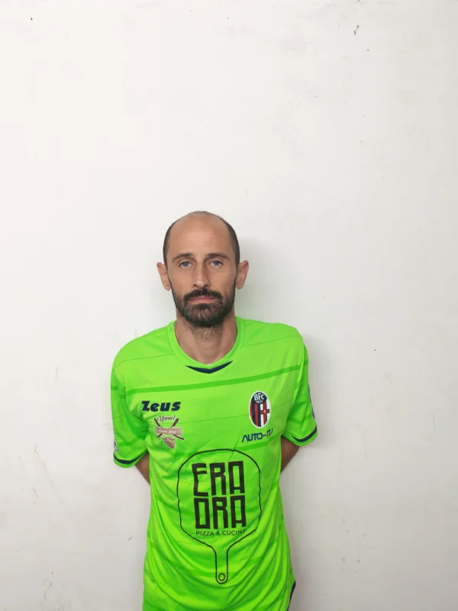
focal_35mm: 27
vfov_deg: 65.3
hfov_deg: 51.4
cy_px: 306
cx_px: 229
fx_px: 476
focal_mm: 6.12
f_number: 1.9
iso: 1000
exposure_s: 1/100
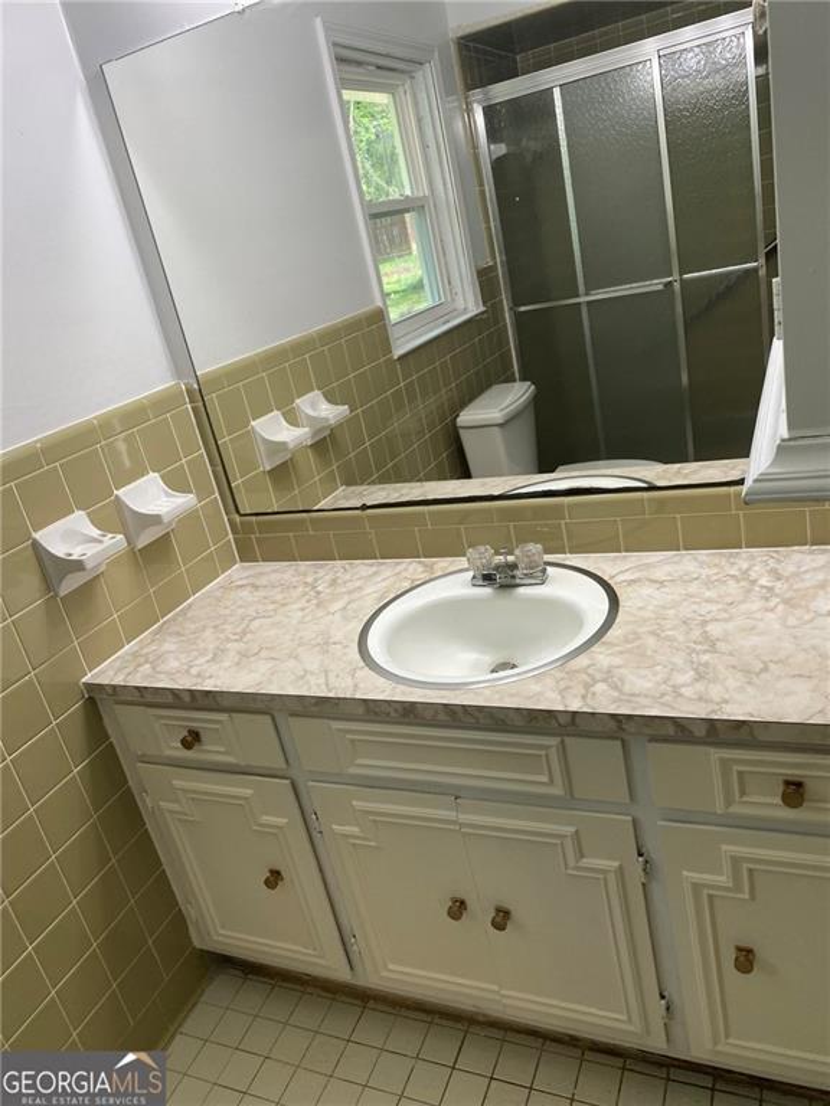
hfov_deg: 53.1
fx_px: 831
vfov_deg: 67.3
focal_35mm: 26
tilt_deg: -20.9
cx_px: 415
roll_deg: +12.6
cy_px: 553
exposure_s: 1/120
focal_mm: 4.25
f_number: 1.8
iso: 64
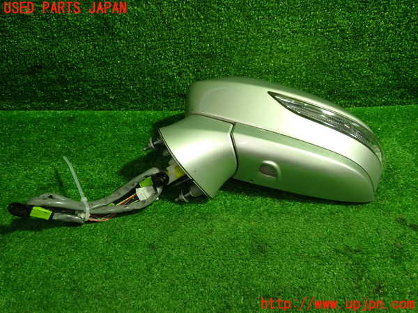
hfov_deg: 60.0
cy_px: 156
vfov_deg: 46.8
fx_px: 362
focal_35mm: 30
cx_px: 209
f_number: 2.3
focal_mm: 5.4
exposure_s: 1/40
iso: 200
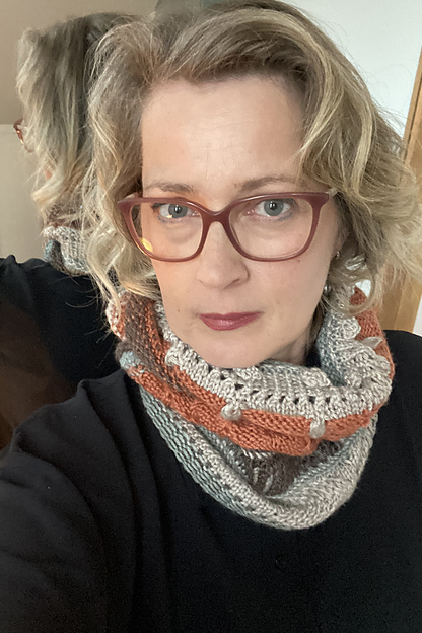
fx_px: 563
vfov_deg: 58.7
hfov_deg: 41.1
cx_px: 204
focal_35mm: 32
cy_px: 311
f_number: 2.2
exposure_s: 1/25
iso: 640
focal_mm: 2.71
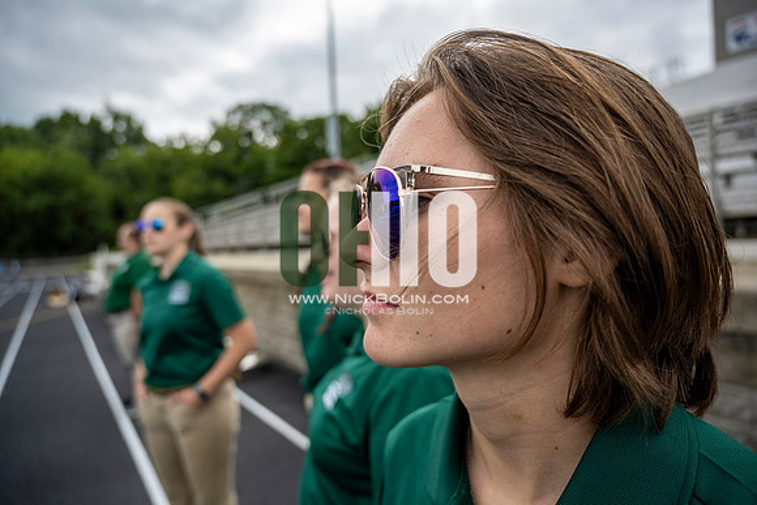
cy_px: 252
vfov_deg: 53.2
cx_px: 378
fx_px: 505
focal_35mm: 24
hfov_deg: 73.7
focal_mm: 24
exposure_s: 1/800
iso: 160
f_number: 4
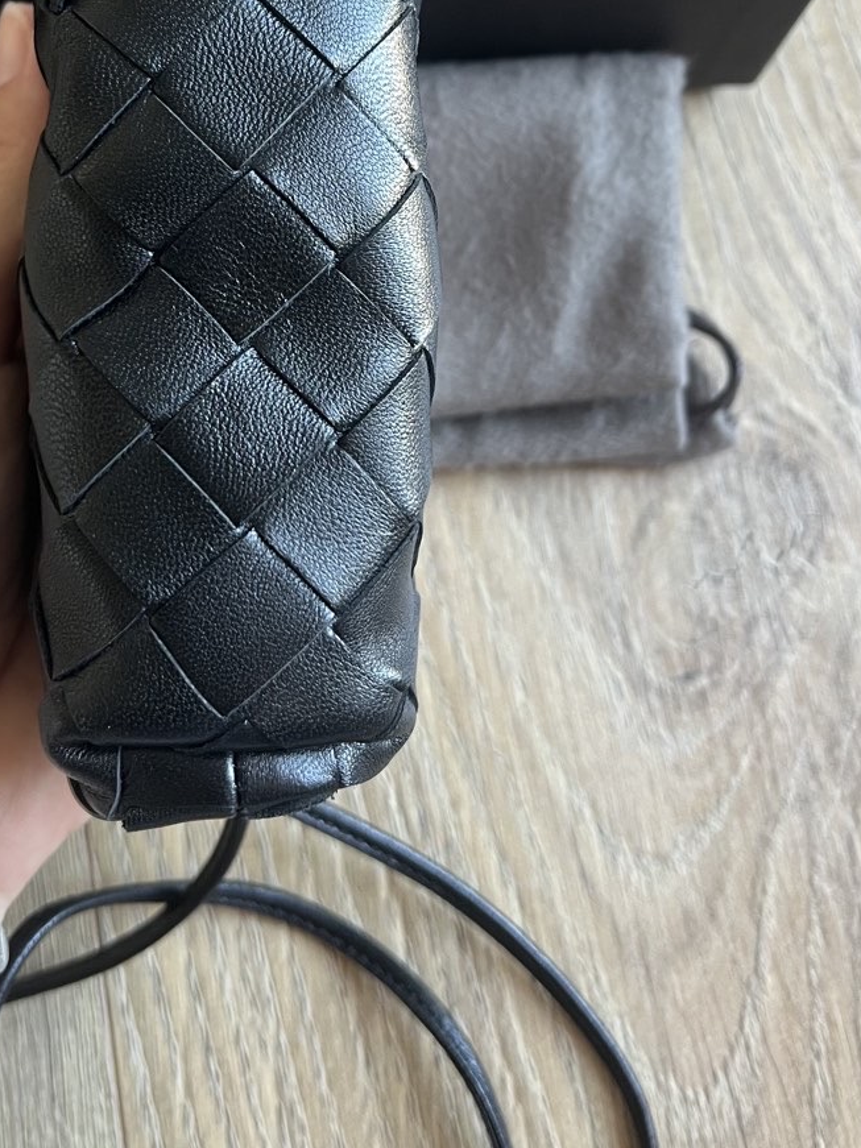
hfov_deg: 33.2
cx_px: 256
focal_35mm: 43
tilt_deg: -75.3
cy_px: 304
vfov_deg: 42.7
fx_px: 1426
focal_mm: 5.7
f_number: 1.5
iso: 125
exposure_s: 1/66
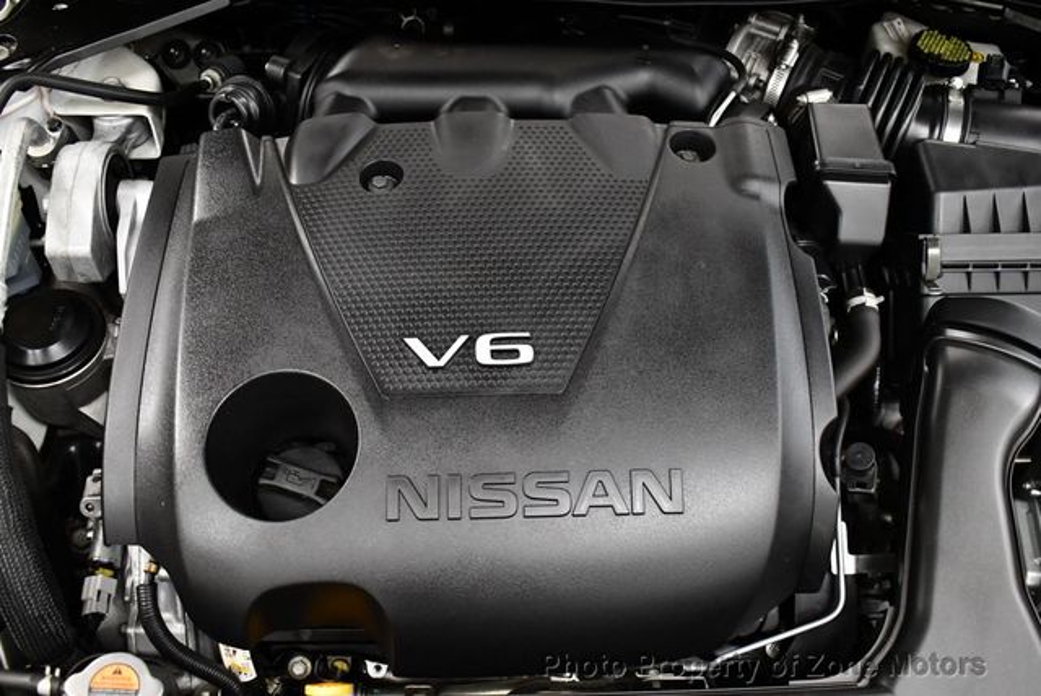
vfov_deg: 36.9
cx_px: 520
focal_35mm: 36
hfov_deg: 53.1
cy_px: 348
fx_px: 1042
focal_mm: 18
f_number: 3.5
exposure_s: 1/100
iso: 3200
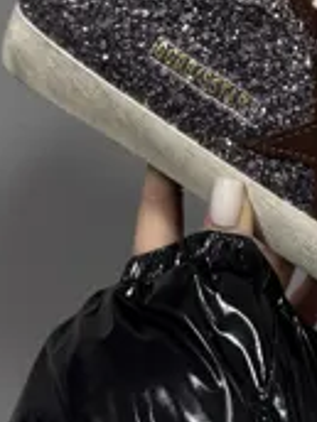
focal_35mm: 67
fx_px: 818
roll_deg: +1.9
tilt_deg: -6.3
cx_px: 292
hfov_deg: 21.4
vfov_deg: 28.6
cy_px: 108
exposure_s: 1/65
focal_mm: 6.76
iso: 200
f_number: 1.78
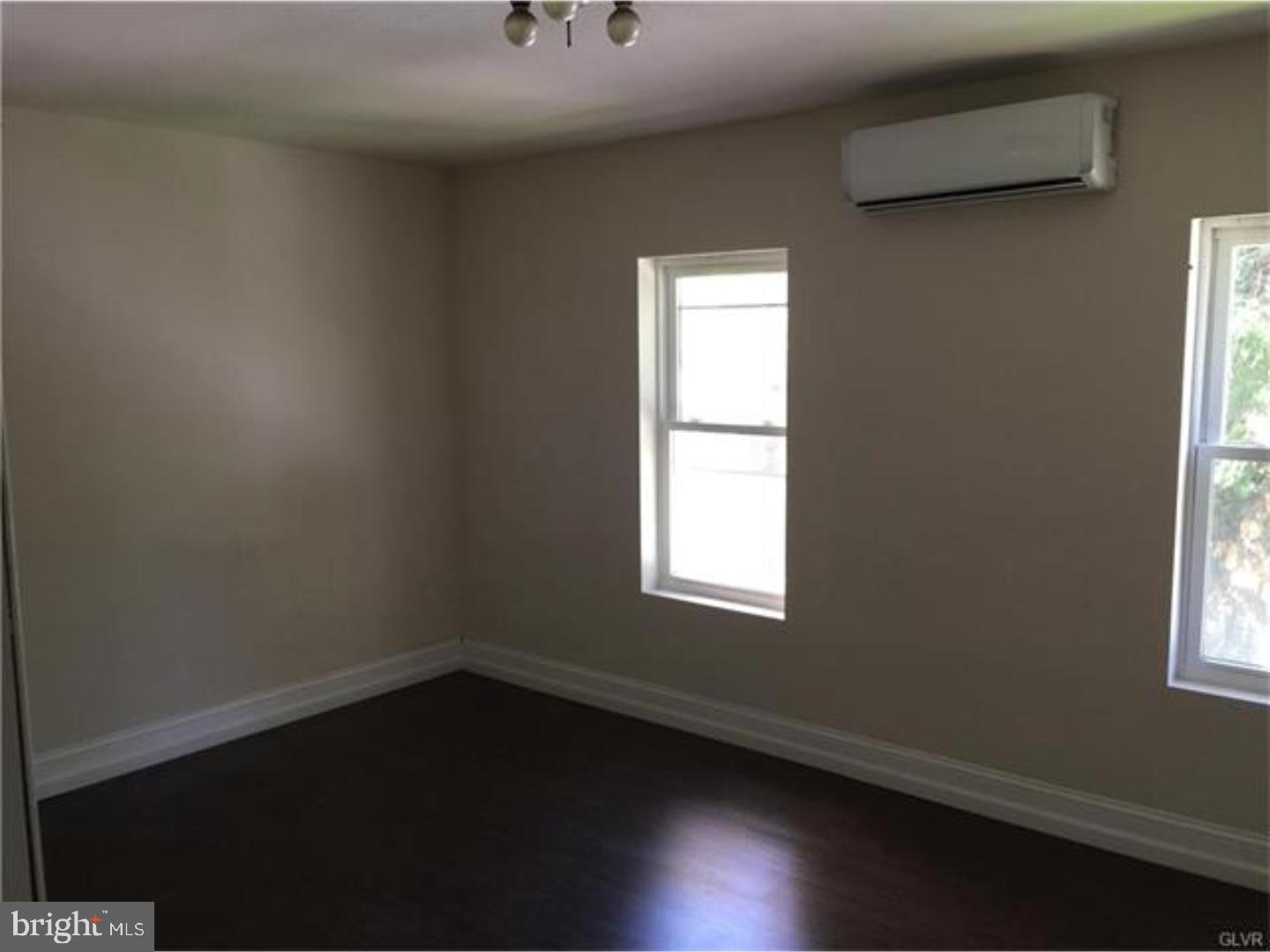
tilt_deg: -8.1
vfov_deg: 48.2
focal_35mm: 29
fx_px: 1064
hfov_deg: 61.7
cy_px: 476
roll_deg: -0.3
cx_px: 635
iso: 64
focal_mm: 4.15
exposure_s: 1/15
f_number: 2.2
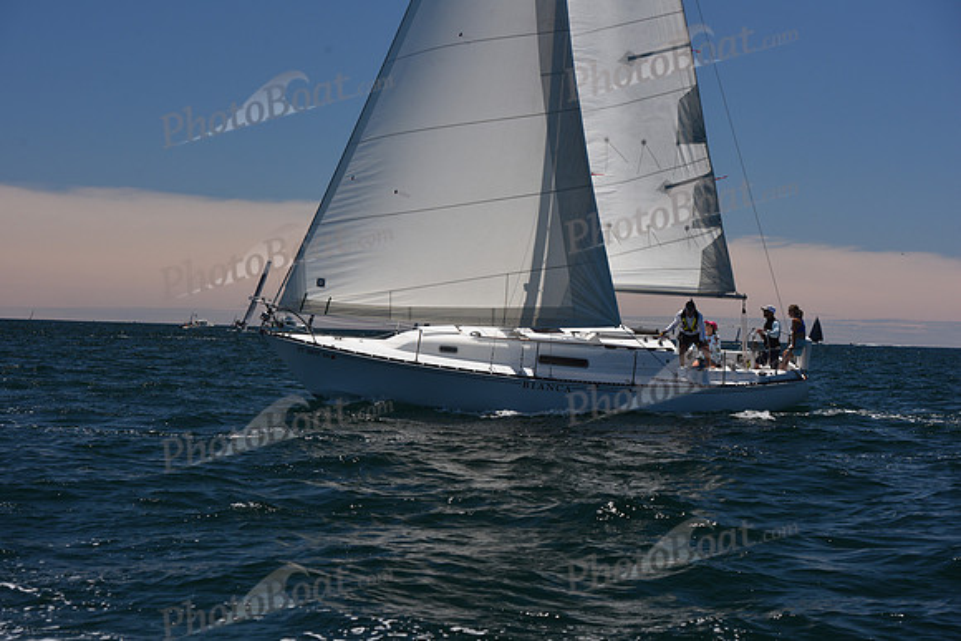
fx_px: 1869
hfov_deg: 28.8
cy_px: 320
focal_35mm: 70
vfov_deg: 19.5
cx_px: 480
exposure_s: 1/800
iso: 250
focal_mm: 70
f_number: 9
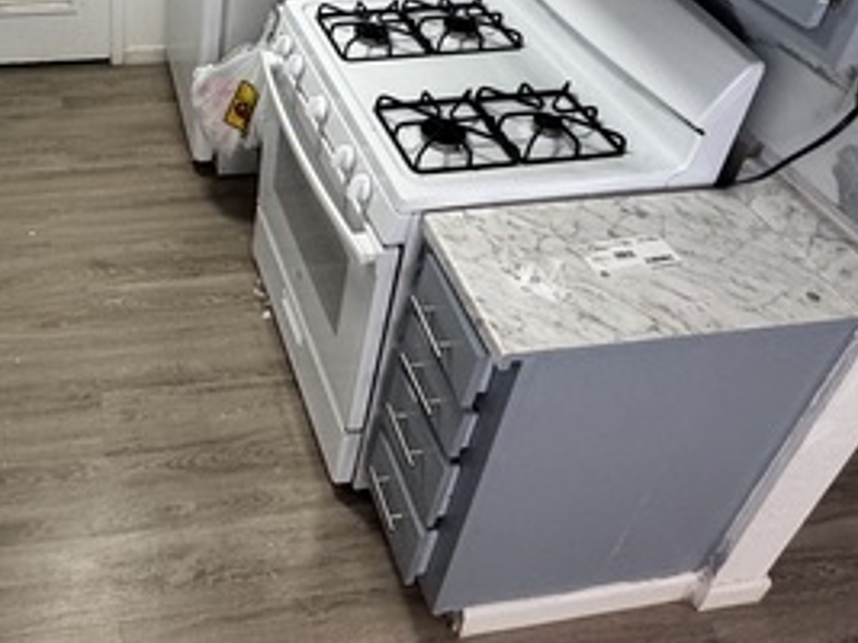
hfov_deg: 48.8
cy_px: 16
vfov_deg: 36.9
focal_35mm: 35
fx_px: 867
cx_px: 140
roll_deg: -0.8
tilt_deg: -29.8
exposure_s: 1/120
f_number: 2.2
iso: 160
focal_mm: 2.22
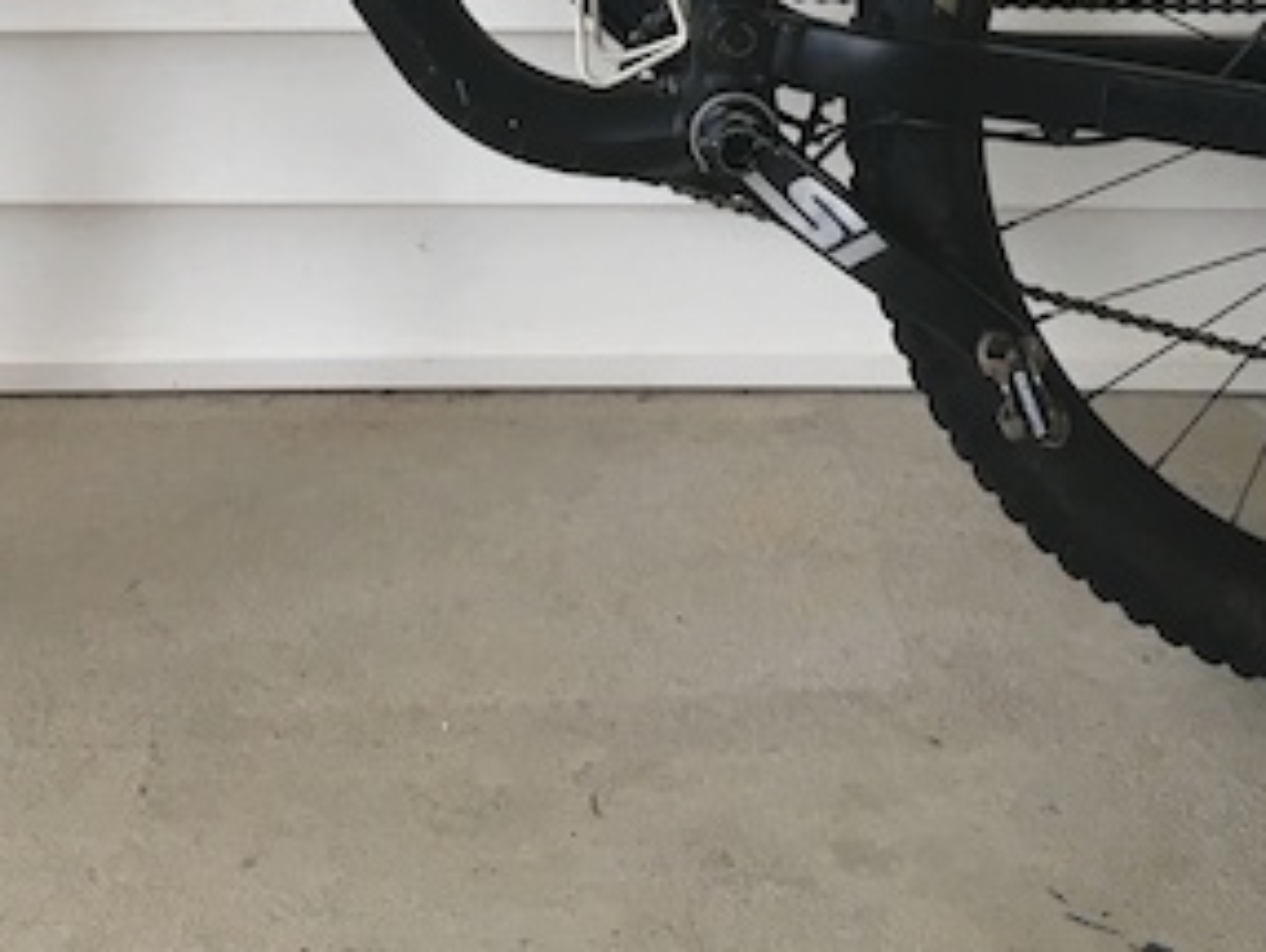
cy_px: -226
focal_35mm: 81
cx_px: 438
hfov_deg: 24.0
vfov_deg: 17.3
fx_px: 2965
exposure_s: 1/40
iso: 25
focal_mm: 4.15
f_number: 2.2
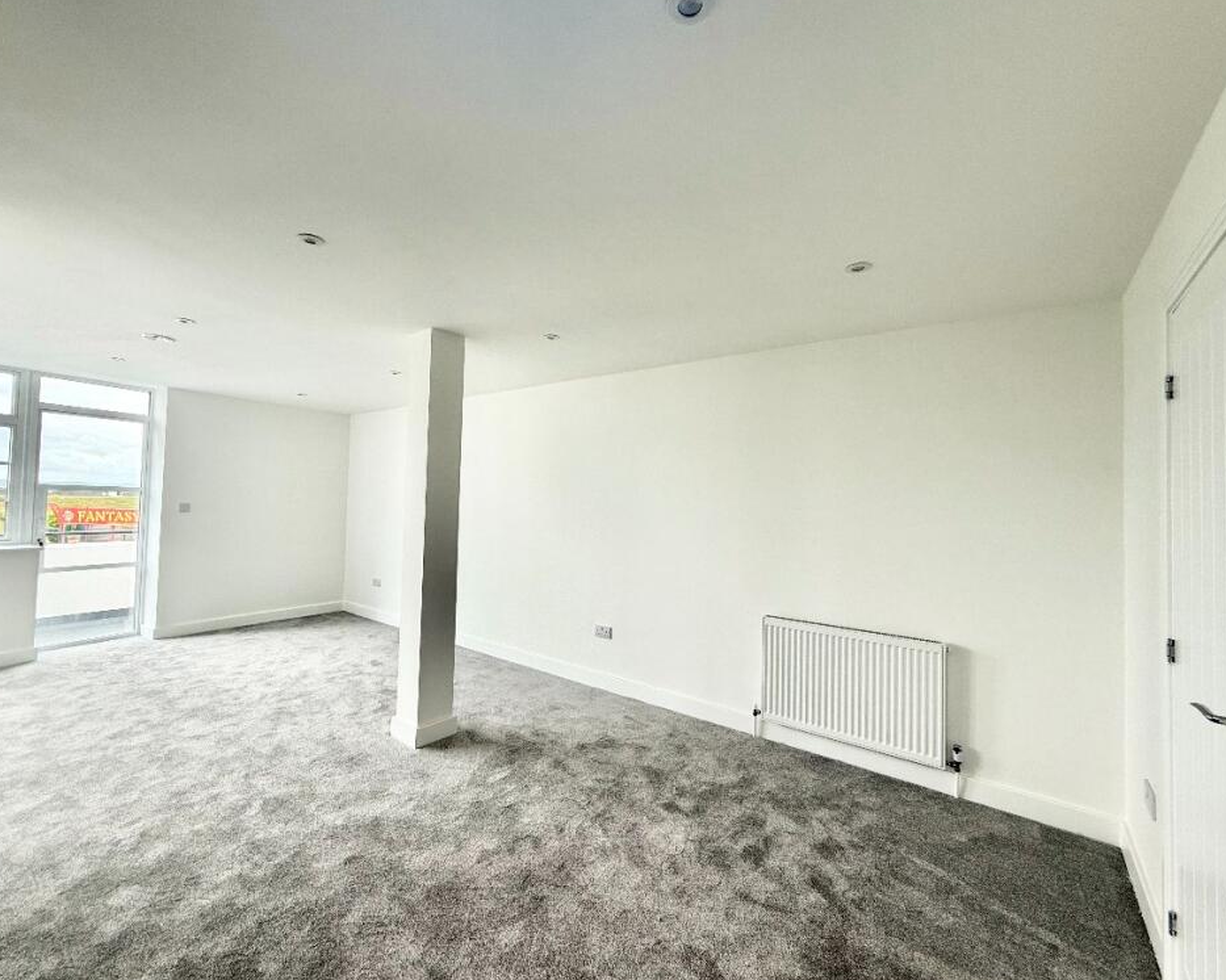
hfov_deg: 96.8
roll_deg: -1.7
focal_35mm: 15
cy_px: 487
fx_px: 544
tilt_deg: +1.7
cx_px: 591
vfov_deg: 84.0
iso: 50
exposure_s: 1/159
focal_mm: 2.22
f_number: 2.2
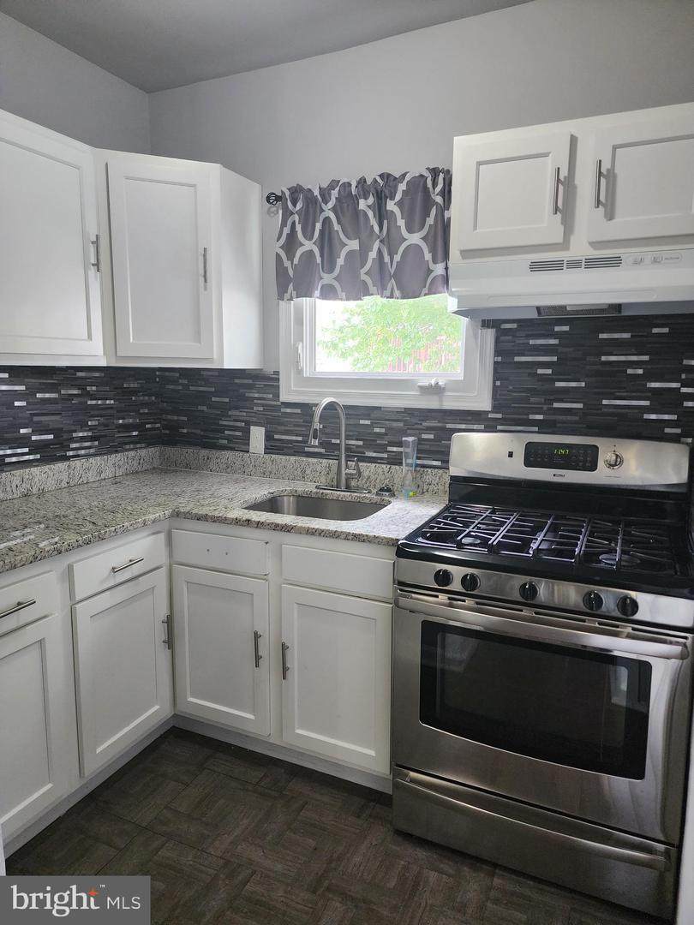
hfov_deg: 58.9
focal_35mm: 23
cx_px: 347
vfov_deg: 73.9
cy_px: 462
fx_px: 615
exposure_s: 1/120
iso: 500
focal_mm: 6.4
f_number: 1.8
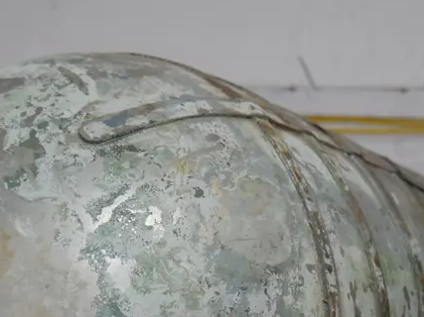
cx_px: 216
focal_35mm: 72
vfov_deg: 20.0
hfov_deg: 27.0
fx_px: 882
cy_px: 298
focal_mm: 15
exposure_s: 1/60
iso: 250
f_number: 3.6
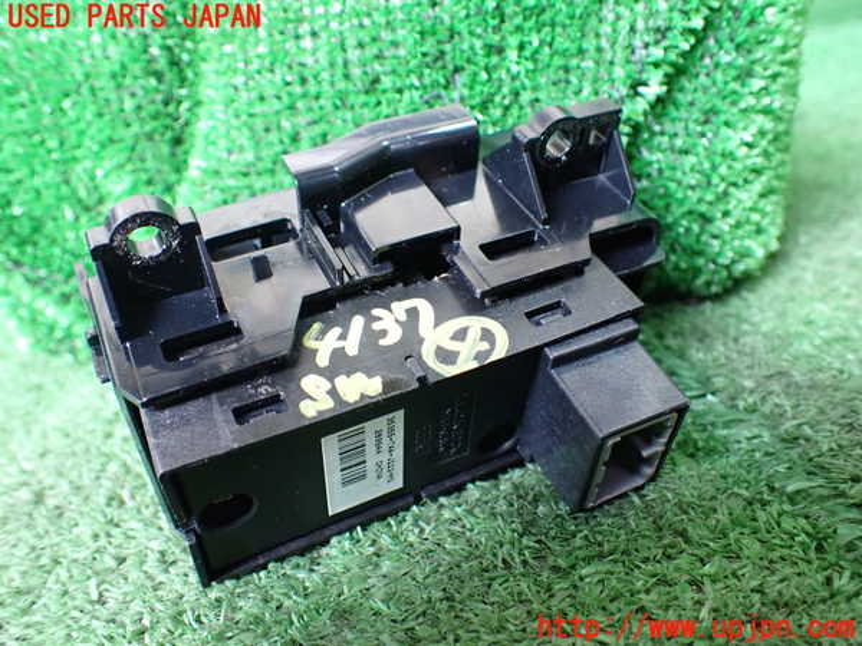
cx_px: 431
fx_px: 747
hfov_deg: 60.0
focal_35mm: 30
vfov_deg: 46.8
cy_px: 323
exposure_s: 1/40
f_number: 2.3
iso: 800
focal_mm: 5.4
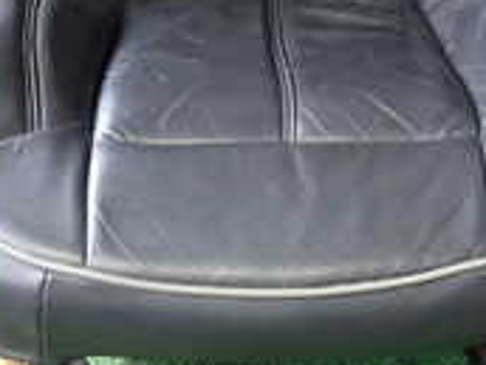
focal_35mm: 87
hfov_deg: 22.5
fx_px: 1221
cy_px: -93
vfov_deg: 16.2
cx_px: 271
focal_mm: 4.5
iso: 250
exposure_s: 1/30
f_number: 2
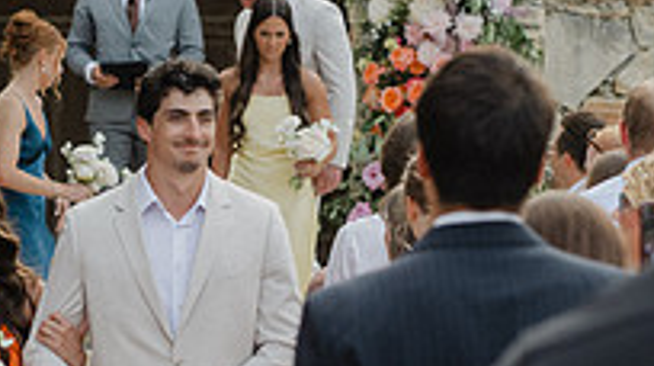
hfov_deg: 7.1
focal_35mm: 306
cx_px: 138
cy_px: 310
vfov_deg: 3.9
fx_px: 5298
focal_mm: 95
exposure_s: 1/1000
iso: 560
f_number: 4.5
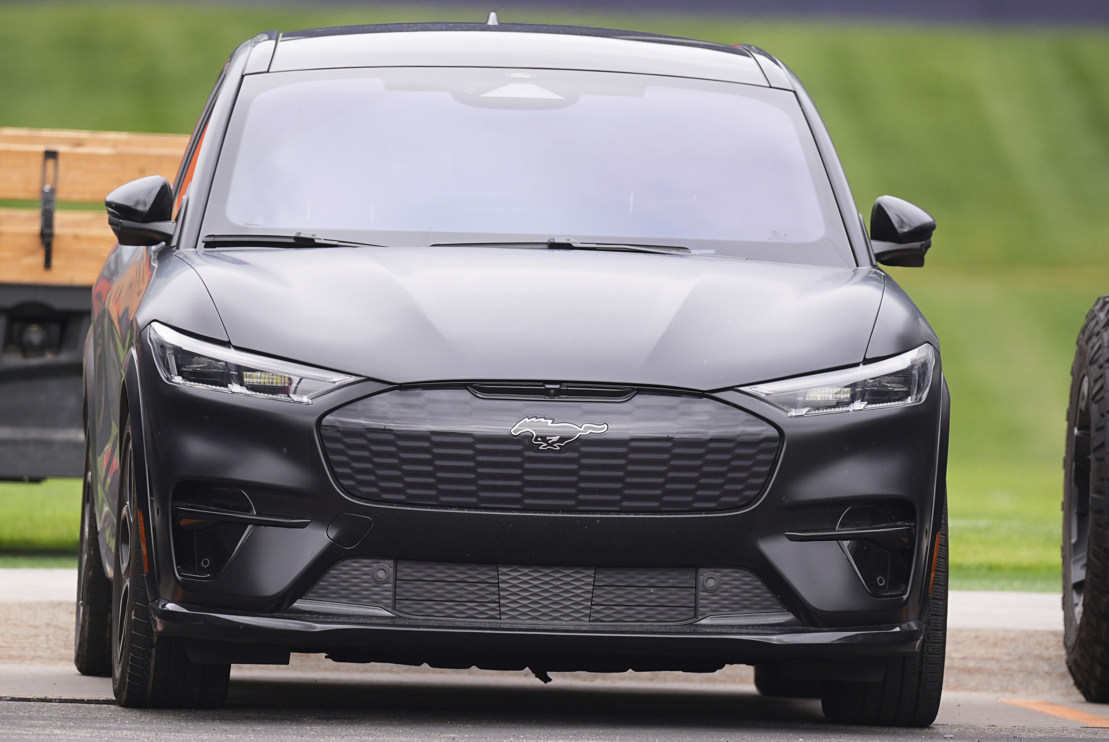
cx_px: 554
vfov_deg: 1.5
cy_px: 371
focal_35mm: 900
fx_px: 27749
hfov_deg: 2.3
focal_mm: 600
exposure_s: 1/800
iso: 320
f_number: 4
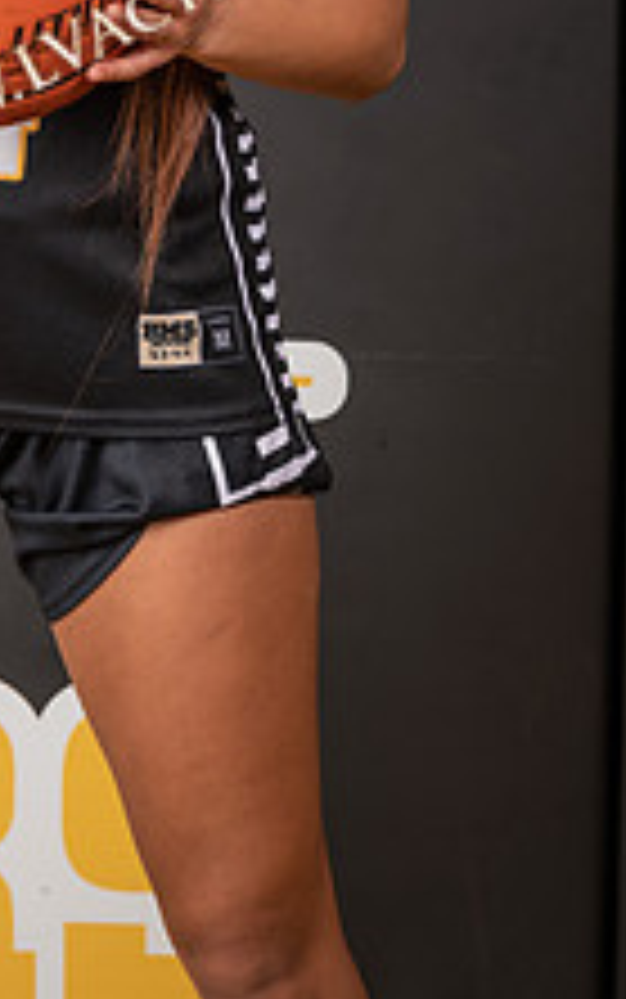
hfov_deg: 4.7
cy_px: -4
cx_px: 52
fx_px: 7606
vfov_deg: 7.5
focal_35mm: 279
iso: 100
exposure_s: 1/125
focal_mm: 135
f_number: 9
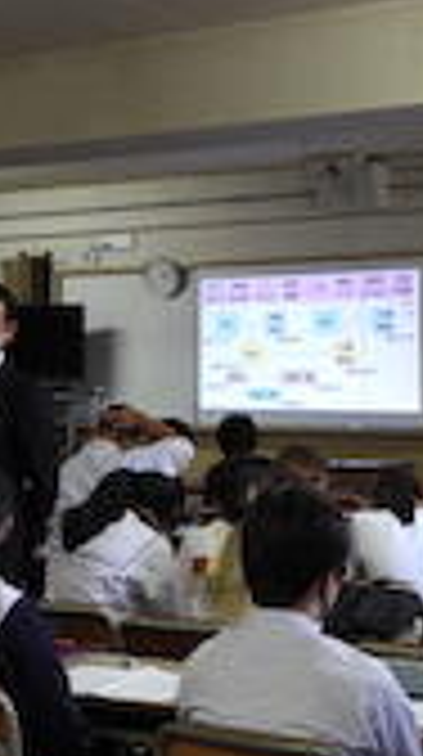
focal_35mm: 78
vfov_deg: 27.2
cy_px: 306
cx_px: 90
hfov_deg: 15.3
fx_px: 1562
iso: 220
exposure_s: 1/30
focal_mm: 5.4
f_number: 3.5
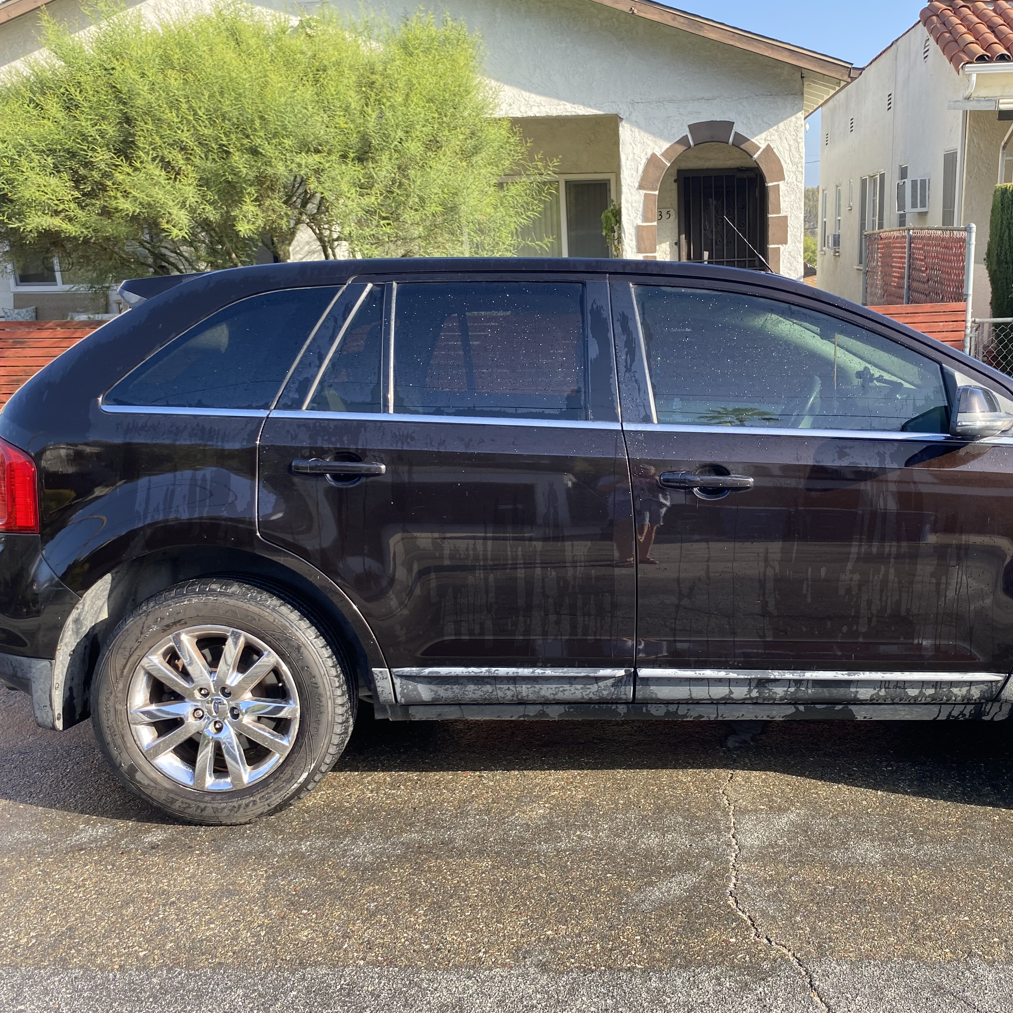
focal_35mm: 31
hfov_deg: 52.0
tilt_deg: -14.4
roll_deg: +0.5
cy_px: 504
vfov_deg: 52.5
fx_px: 1026
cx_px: 631
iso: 32
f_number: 1.8
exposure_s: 1/364
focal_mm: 4.25
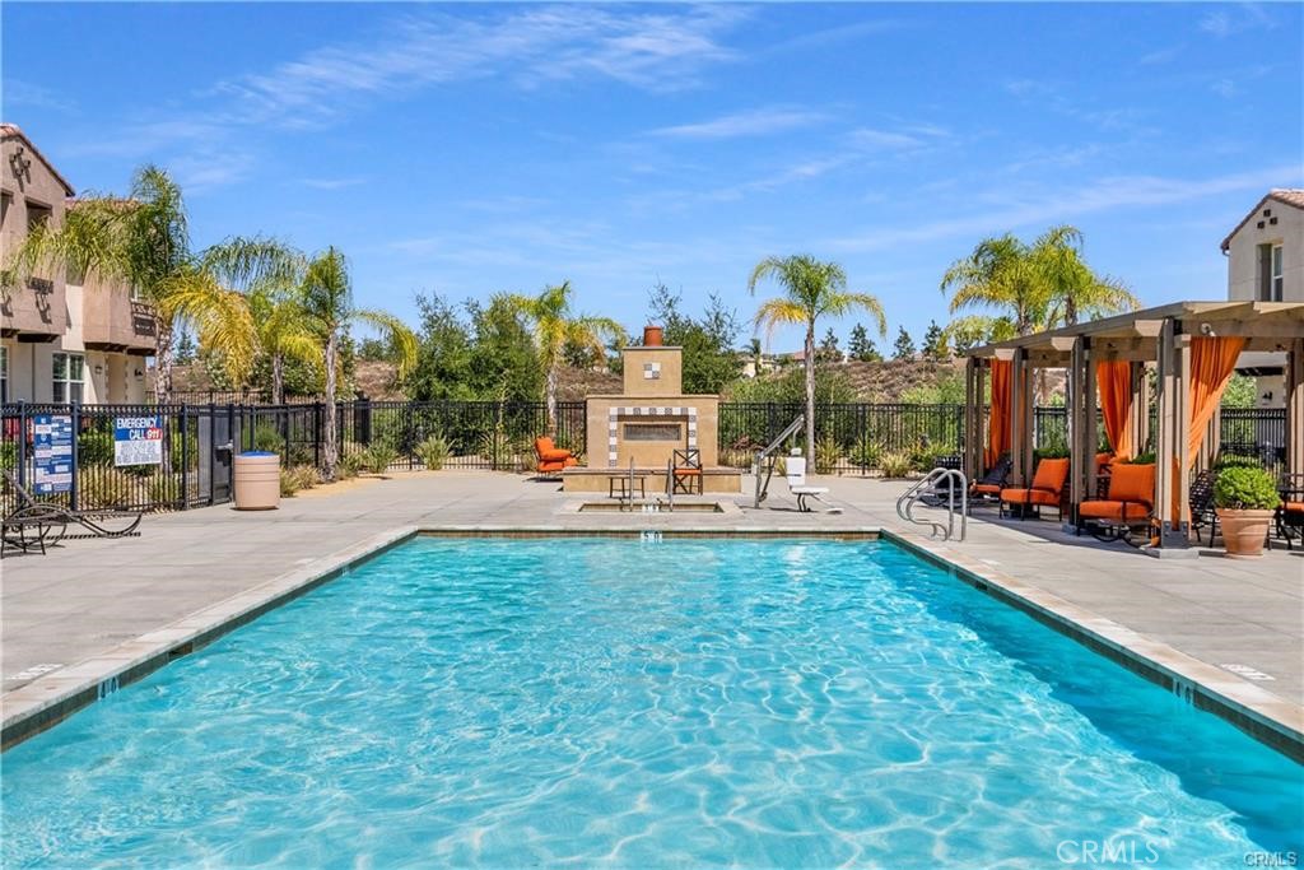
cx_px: 652
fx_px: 1268
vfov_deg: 37.9
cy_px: 435
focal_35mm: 35
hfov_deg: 54.4
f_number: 7.1
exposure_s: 1/8000
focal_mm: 35
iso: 250
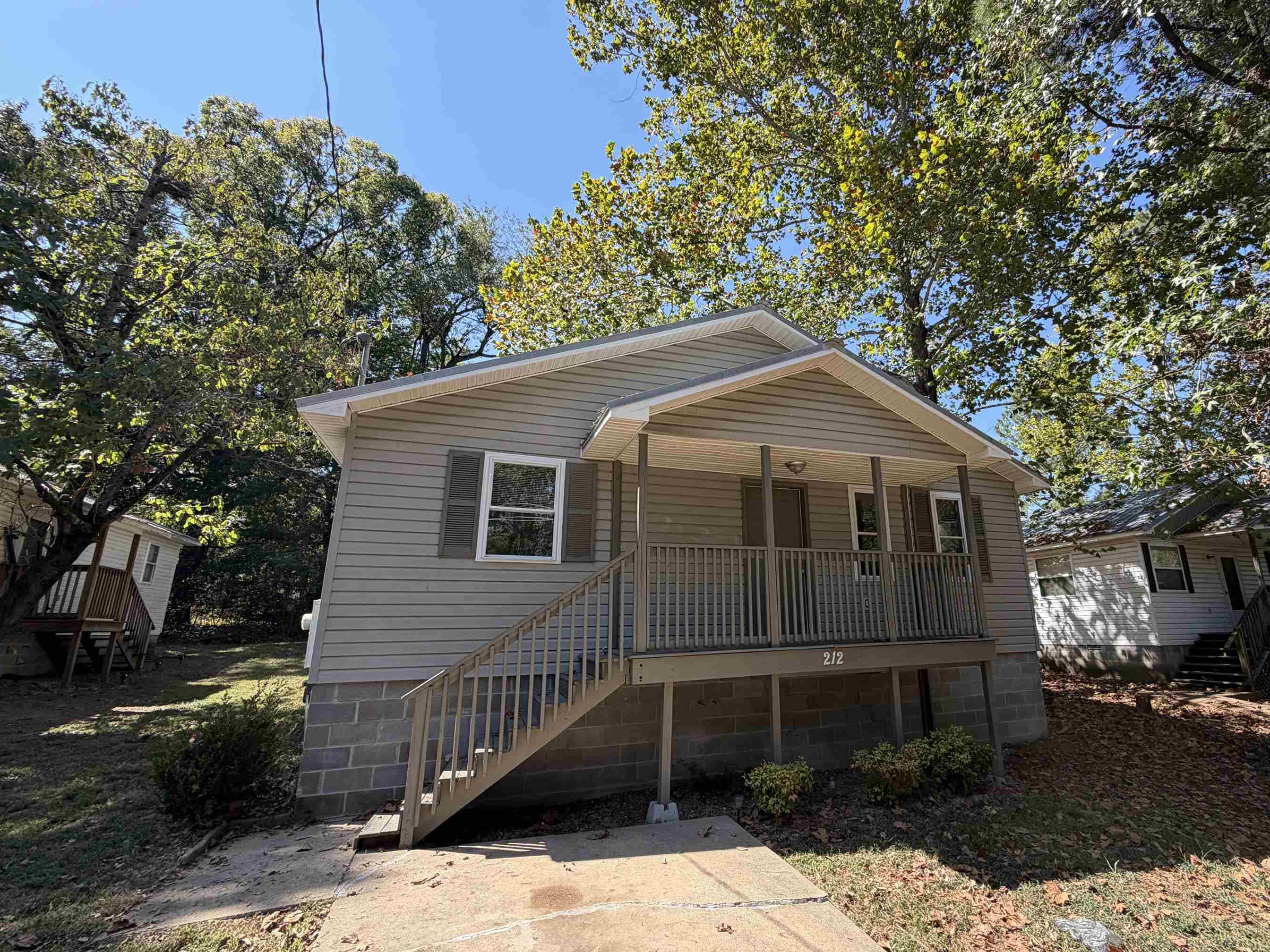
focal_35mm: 16
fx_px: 587
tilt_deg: +14.9
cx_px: 721
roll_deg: +1.6
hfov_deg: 93.9
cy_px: 476
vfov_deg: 78.1
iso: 40
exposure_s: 1/502
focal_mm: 2.22
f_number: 2.2
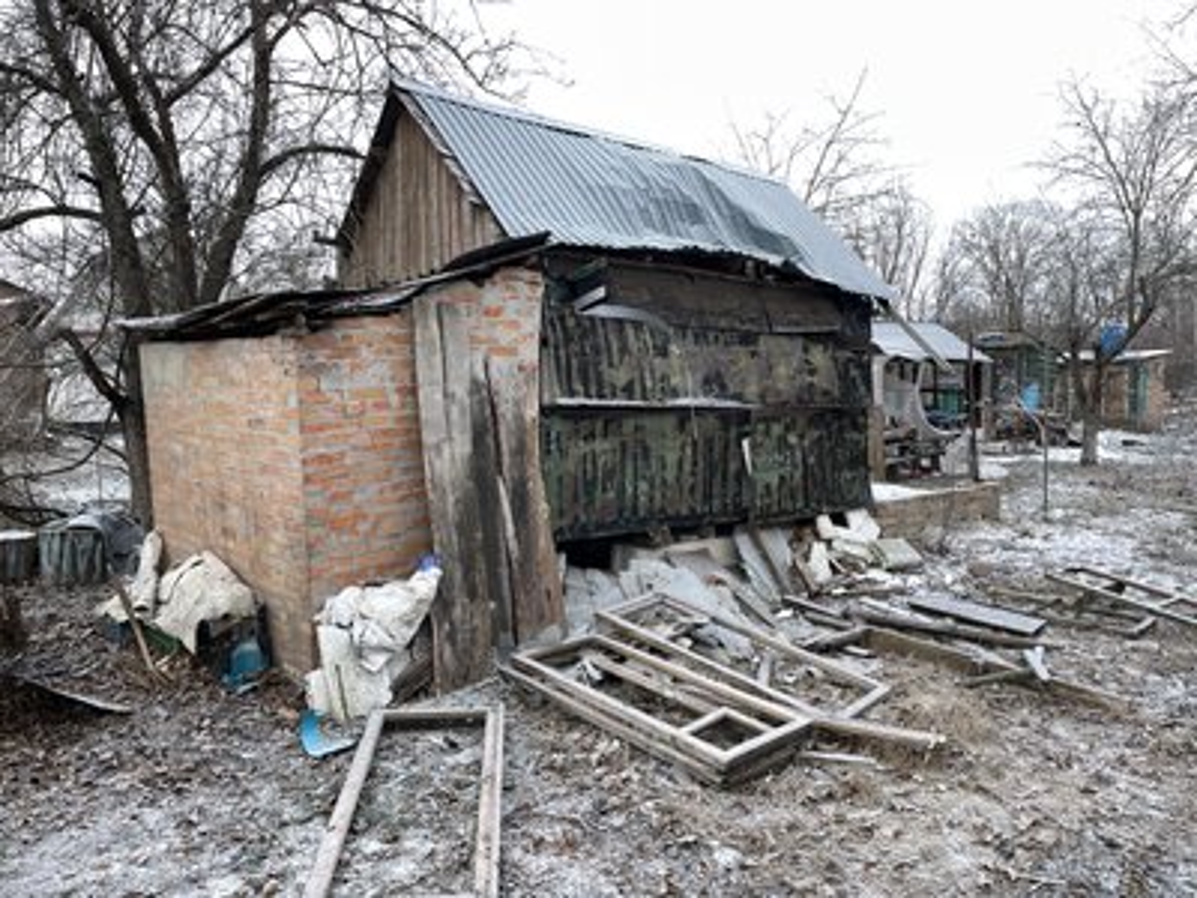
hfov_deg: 67.3
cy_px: 449
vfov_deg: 53.1
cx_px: 598
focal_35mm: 26
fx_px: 899
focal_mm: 4.2
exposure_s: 1/403
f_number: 1.6
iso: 32
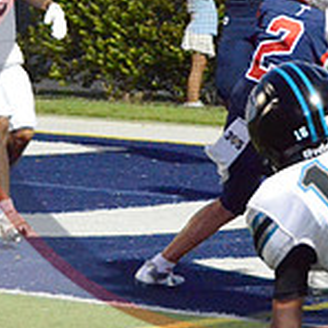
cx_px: 253
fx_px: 2934
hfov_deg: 6.4
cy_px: 104
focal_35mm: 274
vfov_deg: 6.4
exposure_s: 1/400
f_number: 4.5
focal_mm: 55
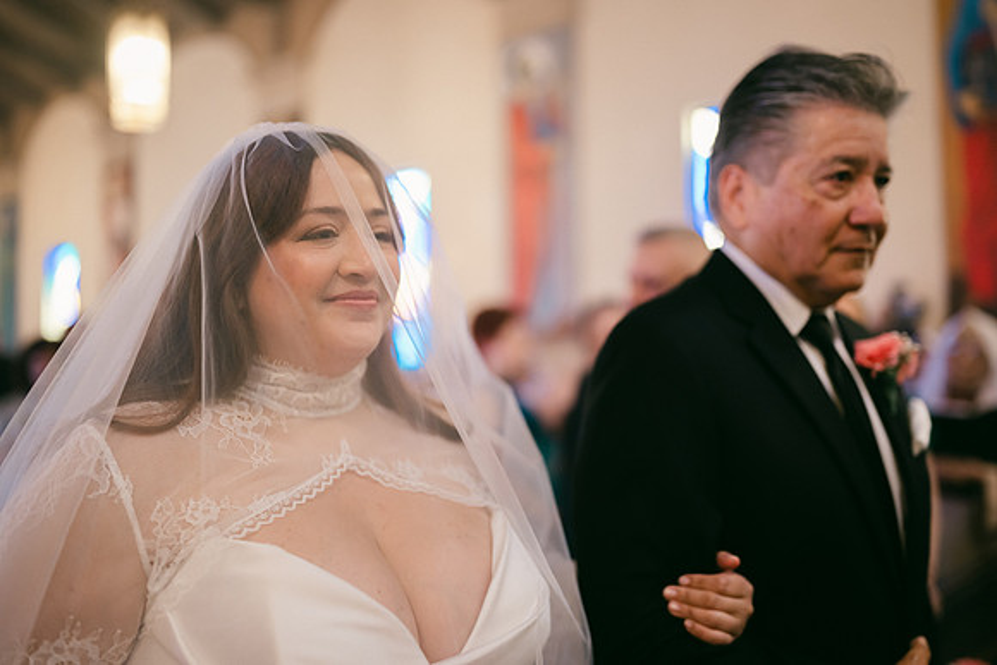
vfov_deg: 37.9
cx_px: 498
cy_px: 332
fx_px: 969
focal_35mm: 35
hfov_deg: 54.4
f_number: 1.2
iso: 800
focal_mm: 35
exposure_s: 1/320
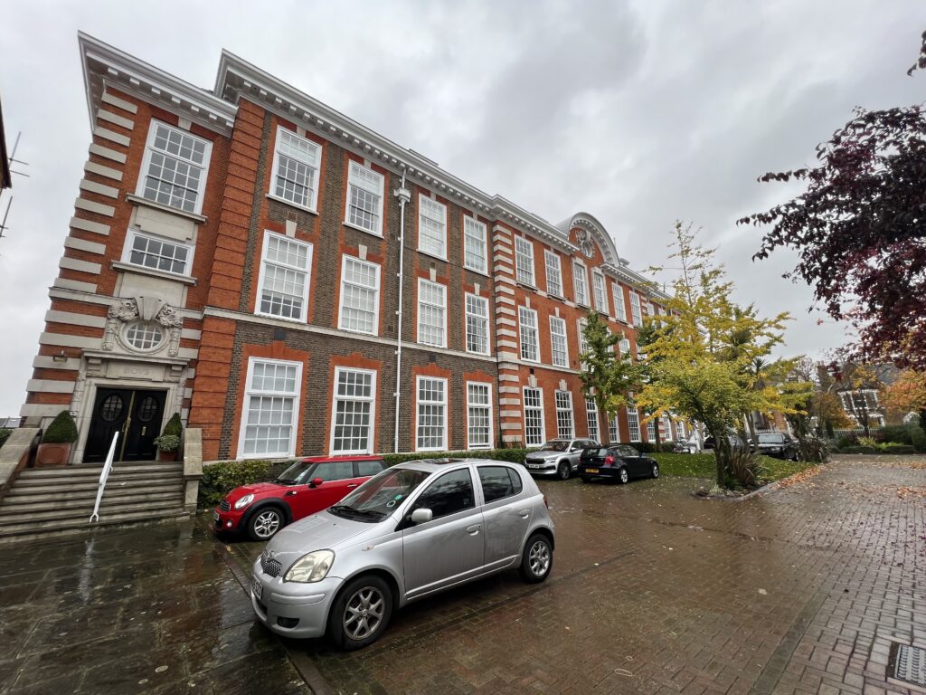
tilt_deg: +13.1
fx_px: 348
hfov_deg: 106.2
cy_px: 348
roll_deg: +1.3
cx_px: 463
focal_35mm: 13
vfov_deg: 89.9
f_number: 1.8
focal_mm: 1.57
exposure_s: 1/99
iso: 32
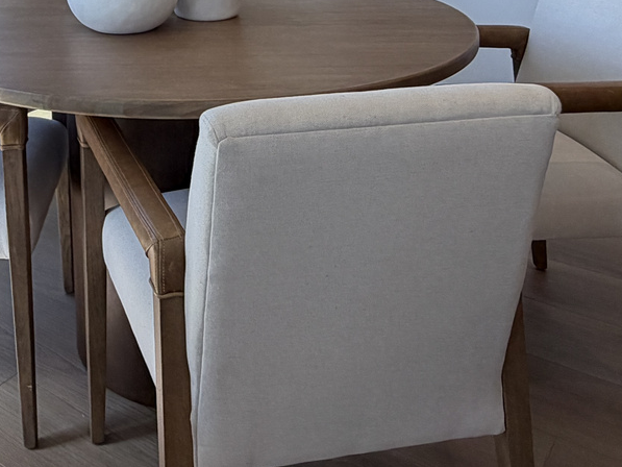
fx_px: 863
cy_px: -97
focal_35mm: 48
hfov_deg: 37.9
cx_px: 104
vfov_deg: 26.8
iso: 50
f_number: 2.2
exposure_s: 1/200
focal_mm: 2.22
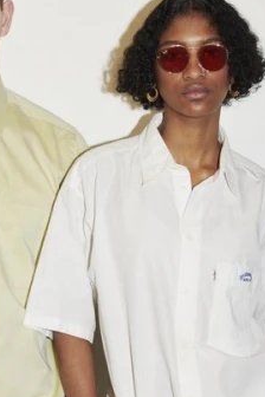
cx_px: 69
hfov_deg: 13.8
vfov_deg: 20.5
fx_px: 1093
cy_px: 276
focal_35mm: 99
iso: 400
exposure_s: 1/125
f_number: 8
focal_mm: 52
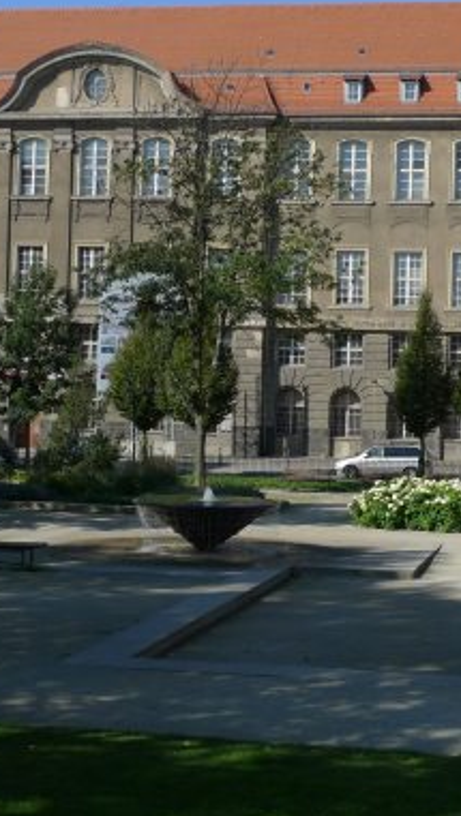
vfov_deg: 31.4
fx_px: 1452
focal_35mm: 67
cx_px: 274
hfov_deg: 18.0
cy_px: 369
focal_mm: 7.4
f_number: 4
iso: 80
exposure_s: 1/800
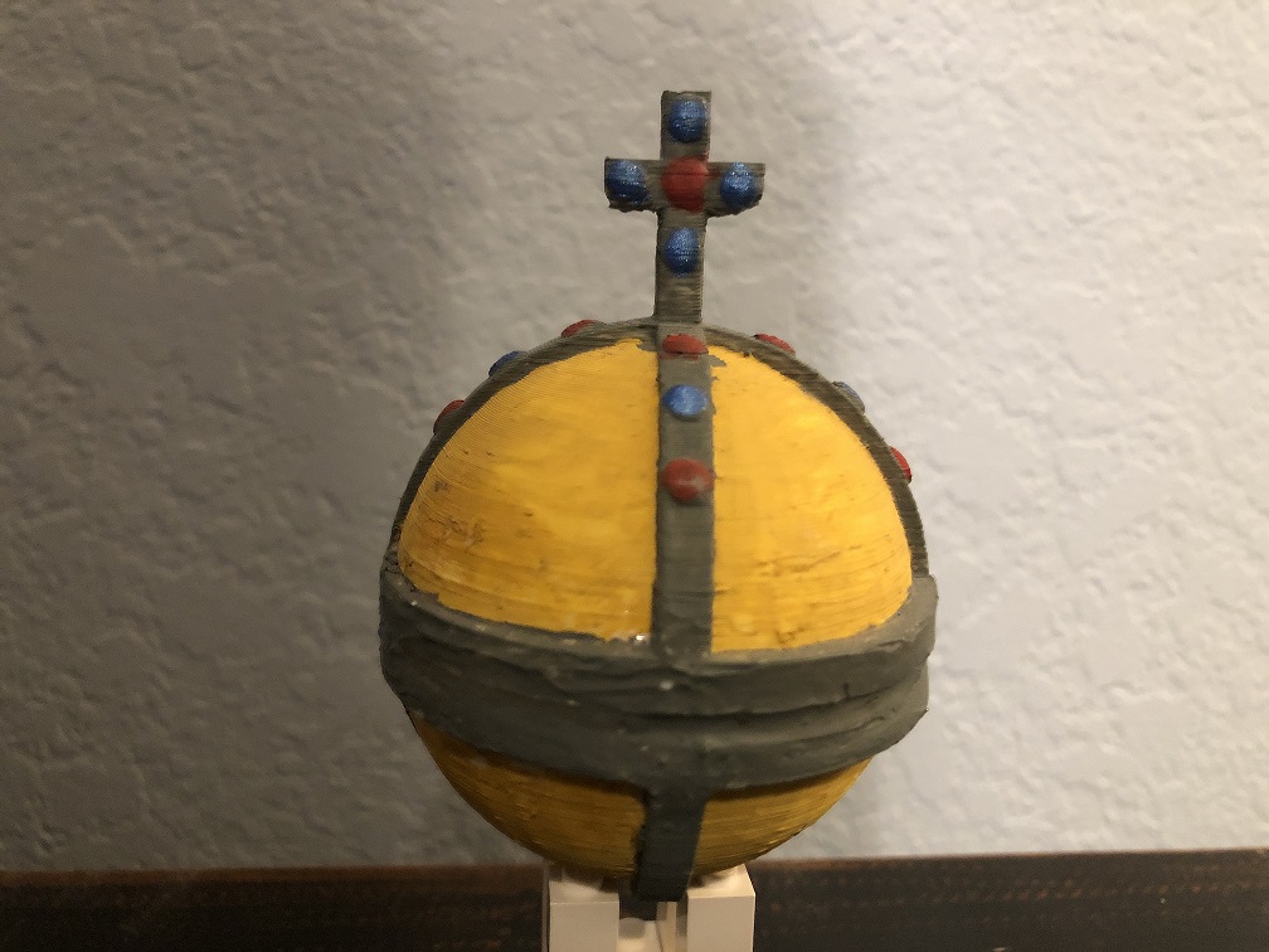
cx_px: 634
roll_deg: -1.9
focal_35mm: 28
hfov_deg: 63.4
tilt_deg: -12.1
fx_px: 1026
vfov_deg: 49.7
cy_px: 476
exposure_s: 1/5
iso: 80
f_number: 1.8
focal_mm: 3.99
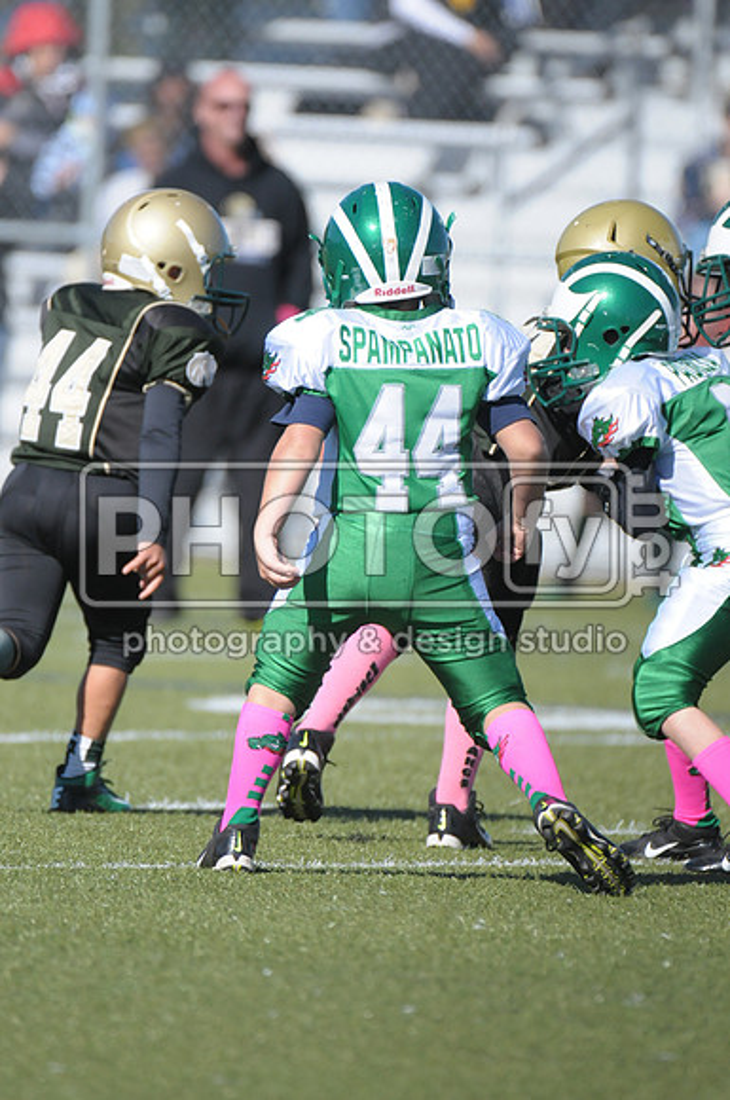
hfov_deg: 2.3
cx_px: 365
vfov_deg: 3.4
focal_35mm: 600
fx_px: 18303
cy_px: 550
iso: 1000
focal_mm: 400
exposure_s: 1/8000
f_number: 4
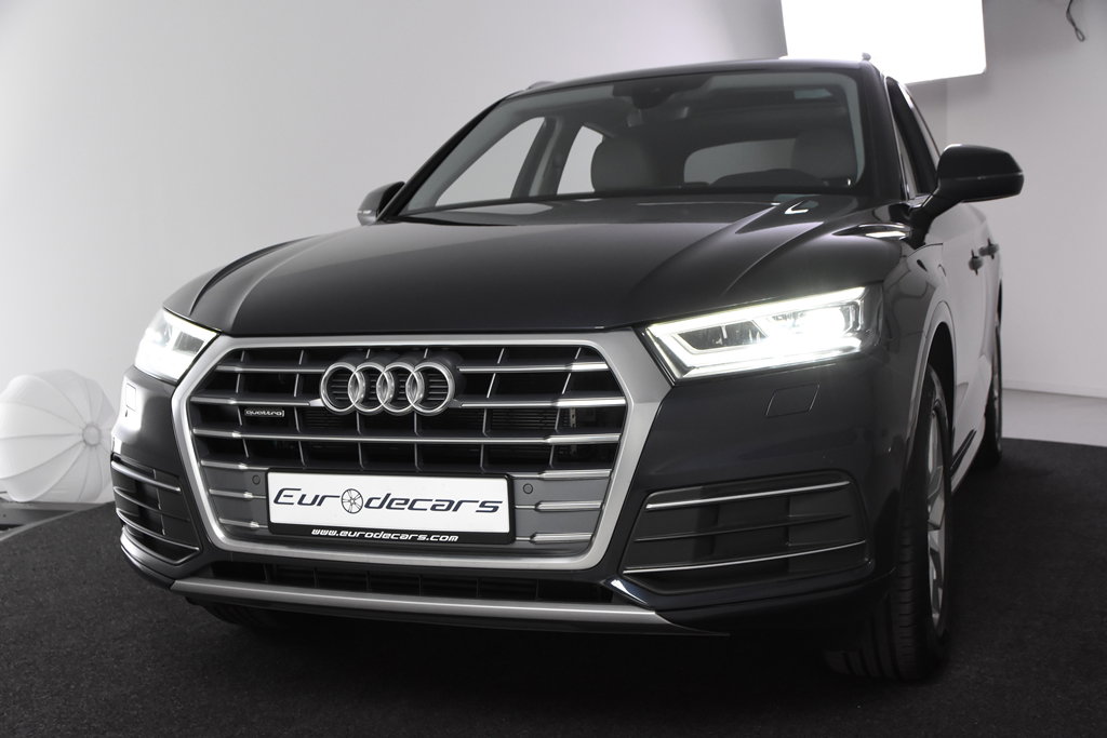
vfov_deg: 31.9
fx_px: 1292
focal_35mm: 42
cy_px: 369
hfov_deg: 46.4
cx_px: 554
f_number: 5.6
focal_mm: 28
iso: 1600
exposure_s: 1/125
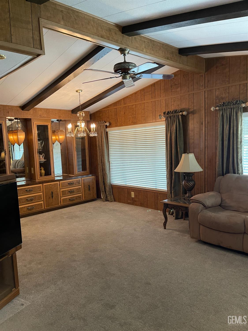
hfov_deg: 54.9
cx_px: 124
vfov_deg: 69.4
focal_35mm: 25
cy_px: 166
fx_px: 239
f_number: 1.6
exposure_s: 1/60
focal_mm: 5.1
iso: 320
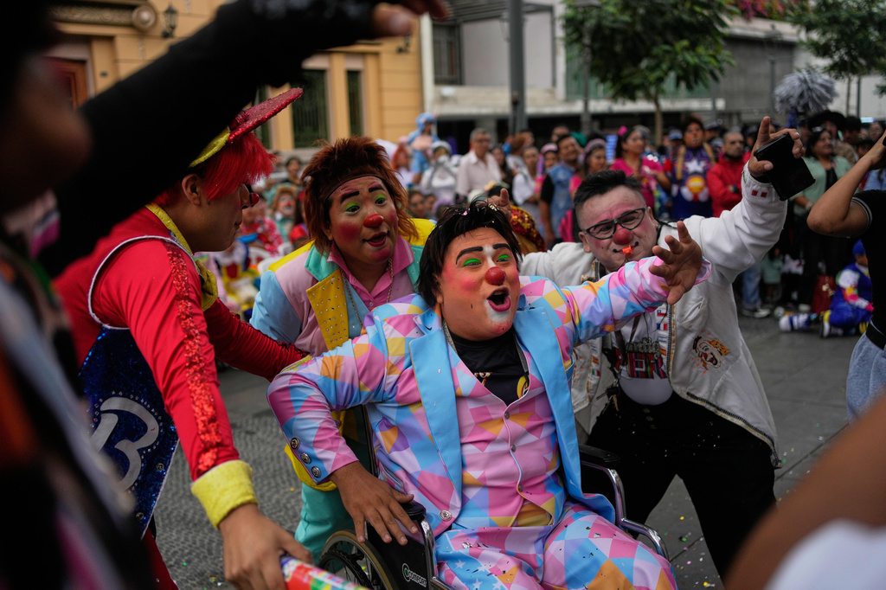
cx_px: 443
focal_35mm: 35
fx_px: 861
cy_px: 295
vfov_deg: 37.8
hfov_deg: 54.4
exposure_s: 1/2000
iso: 320
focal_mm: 35
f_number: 2.5
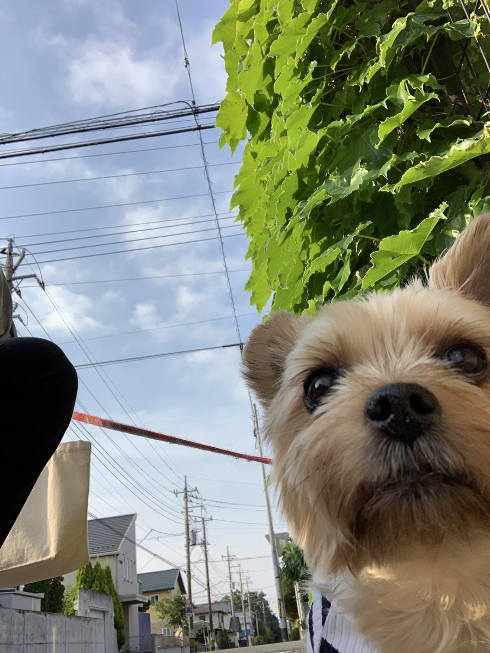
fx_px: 604
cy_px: 326
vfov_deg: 56.8
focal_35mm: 32
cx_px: 245
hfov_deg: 44.2
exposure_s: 1/611
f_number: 2.2
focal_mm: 2.87
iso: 16
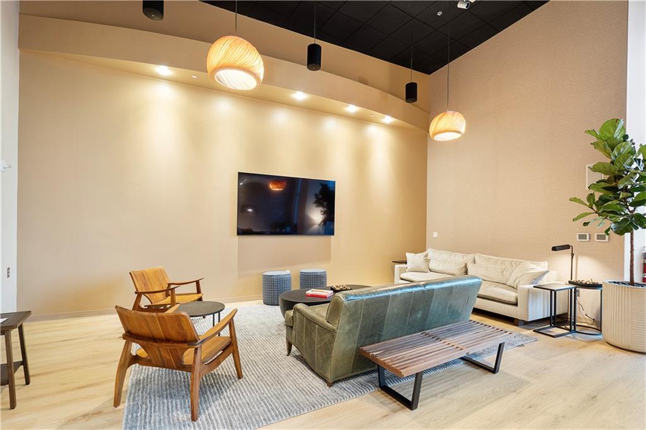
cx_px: 323
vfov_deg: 73.7
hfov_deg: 96.8
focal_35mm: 16
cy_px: 215
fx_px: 287
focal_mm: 16
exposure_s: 1/4
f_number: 4
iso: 640
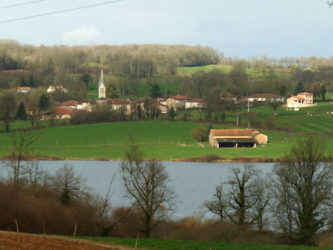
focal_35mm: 289
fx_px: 2780
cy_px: 125
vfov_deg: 5.1
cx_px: 166
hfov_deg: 6.9
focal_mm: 29
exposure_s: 1/200
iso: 100
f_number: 5.6
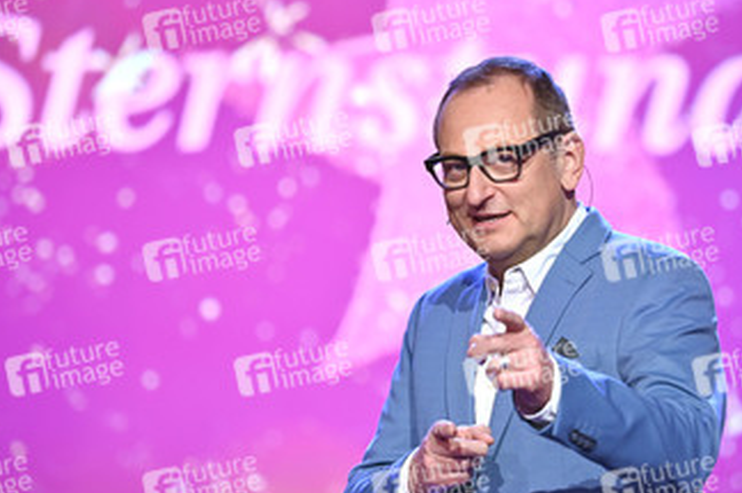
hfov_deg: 10.9
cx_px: 461
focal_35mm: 188
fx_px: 3869
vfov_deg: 7.3
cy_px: 312
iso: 640
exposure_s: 1/250
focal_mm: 135
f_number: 2.8
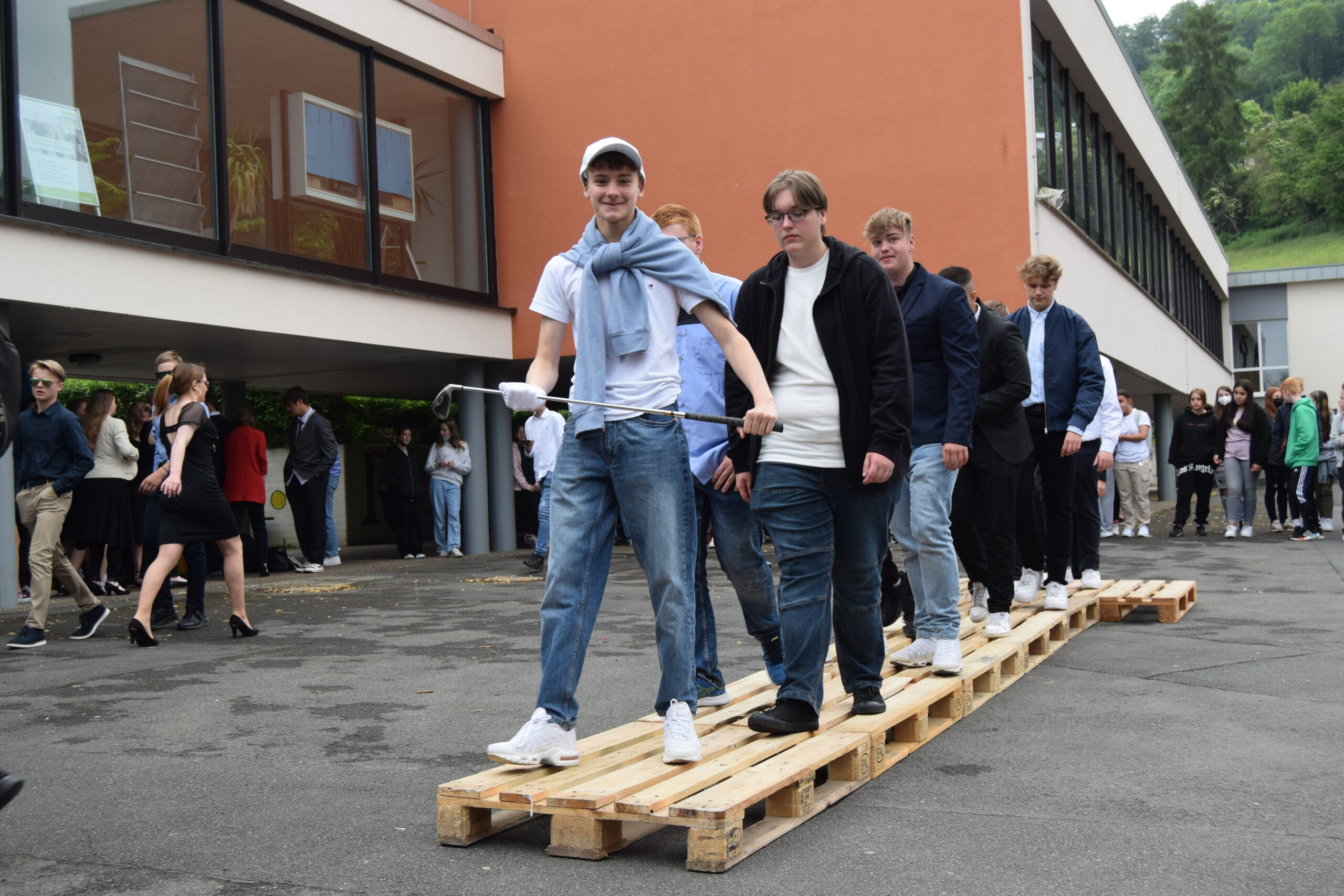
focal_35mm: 42
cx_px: 672
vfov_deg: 31.9
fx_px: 1568
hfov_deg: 46.4
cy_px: 448
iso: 560
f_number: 5.6
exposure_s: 1/250
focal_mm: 28
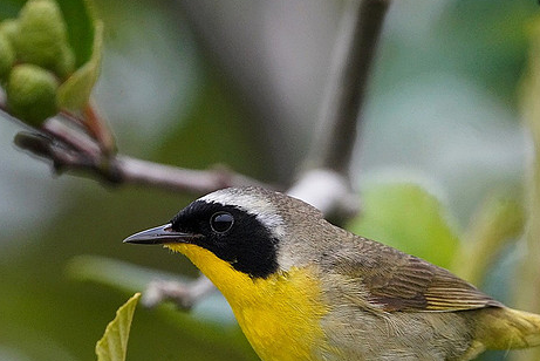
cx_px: 402
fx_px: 31233
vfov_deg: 0.7
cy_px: 277
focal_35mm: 2081
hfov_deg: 1.0
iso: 6400
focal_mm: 1200
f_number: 14
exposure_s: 1/250
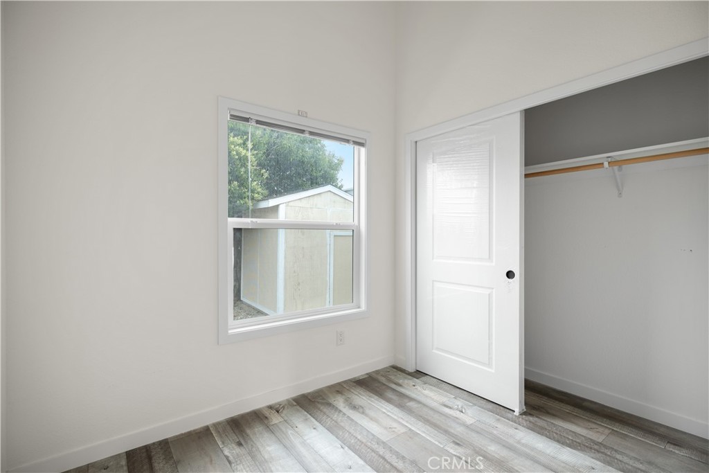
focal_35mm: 16
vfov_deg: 73.8
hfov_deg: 96.7
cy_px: 236
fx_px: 315
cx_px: 354
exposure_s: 1/10
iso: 200
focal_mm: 16
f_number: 6.3
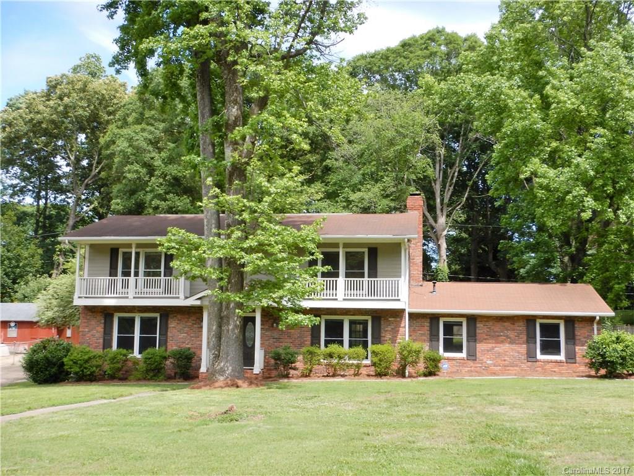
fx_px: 733
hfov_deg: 46.8
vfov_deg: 36.0
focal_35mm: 40
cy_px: 238
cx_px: 317
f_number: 4.2
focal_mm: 7.2
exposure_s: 1/400
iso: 125
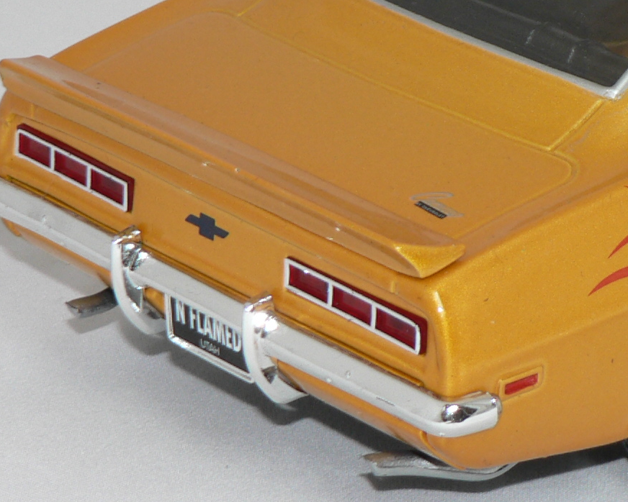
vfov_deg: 7.3
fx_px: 3941
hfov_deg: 9.0
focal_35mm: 212
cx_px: 805
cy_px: 38
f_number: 3.2
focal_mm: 12.4
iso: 80
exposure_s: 1/60
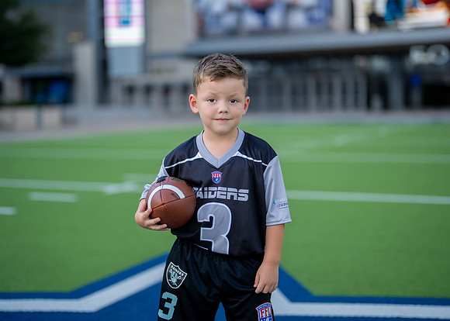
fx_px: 706
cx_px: 227
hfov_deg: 35.3
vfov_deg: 25.6
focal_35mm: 55
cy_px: 157
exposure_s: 1/2000
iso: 100
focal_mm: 50
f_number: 1.2
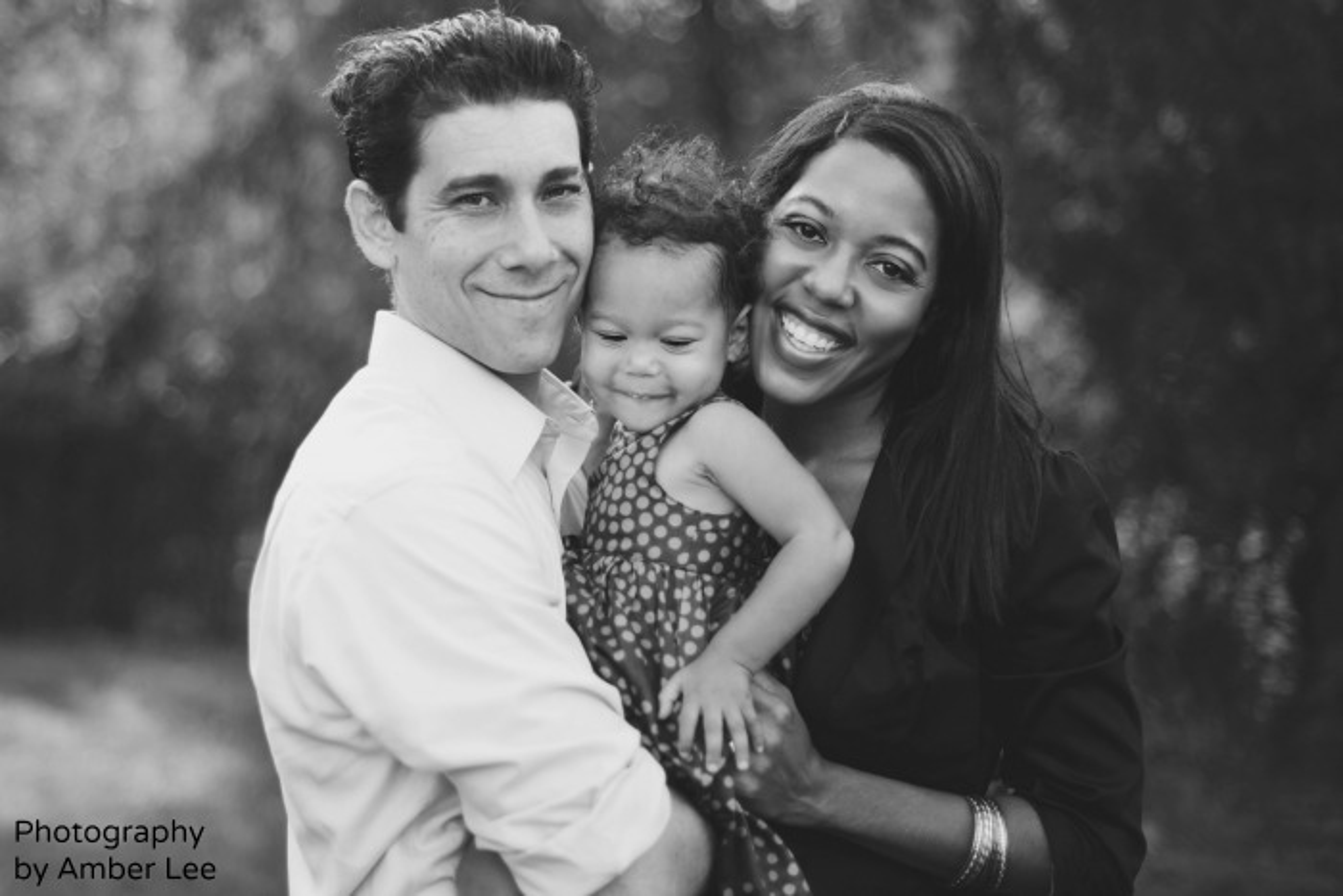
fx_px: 1866
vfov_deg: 27.0
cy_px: 448
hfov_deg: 39.6
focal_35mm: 50
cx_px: 672
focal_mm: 50
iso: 100
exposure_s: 1/640
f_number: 1.4
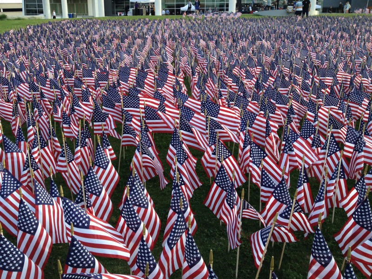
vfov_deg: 40.7
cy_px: 140
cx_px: 186
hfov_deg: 52.6
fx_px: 376
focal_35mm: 35
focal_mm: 4.28
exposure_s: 1/298
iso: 50
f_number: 2.4
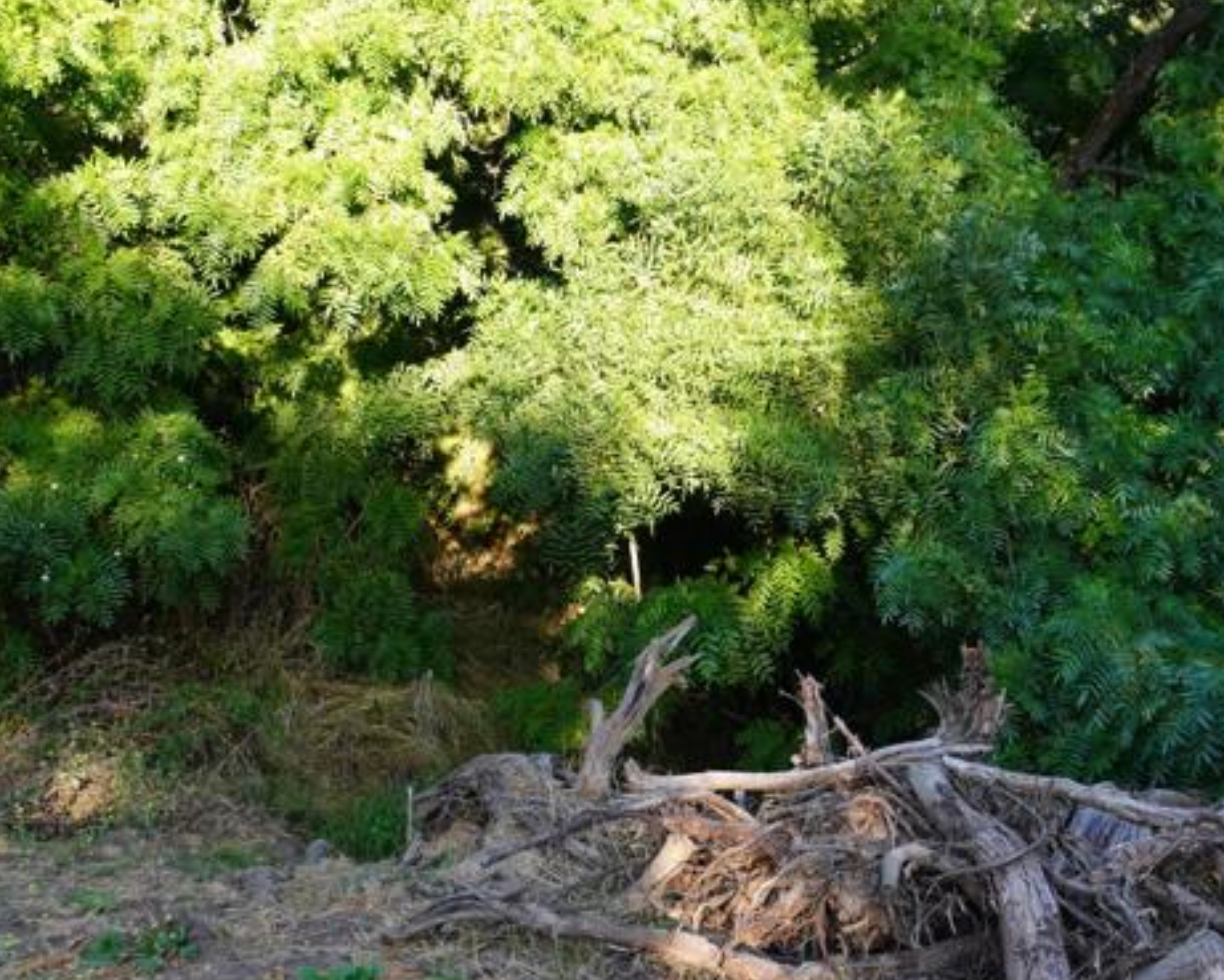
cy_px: 344
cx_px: 836
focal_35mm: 50
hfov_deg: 36.9
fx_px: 1812
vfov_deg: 30.1
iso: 100
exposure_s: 1/80
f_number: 4.5
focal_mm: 16
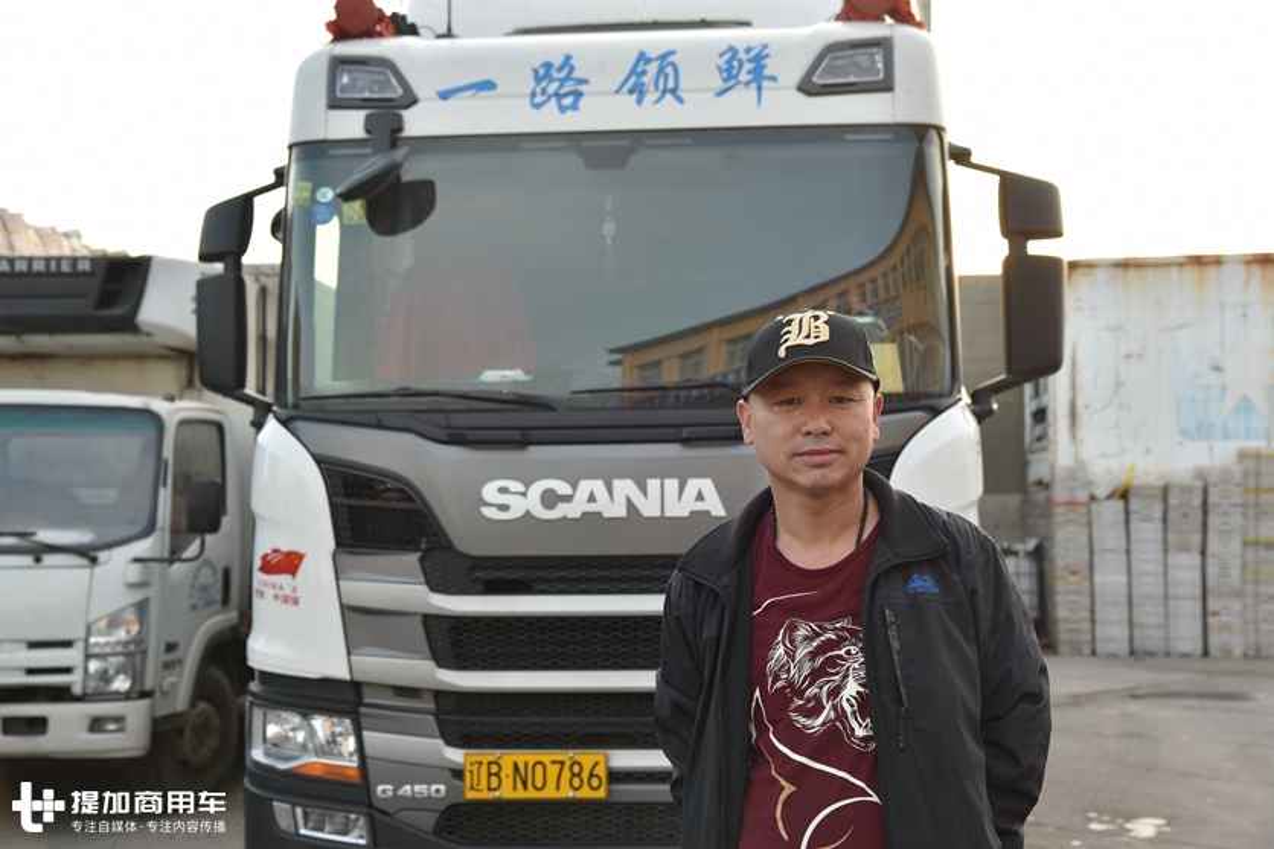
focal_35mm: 52
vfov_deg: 26.0
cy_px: 424
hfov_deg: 38.2
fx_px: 1840
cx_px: 637
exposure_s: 1/160
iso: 400
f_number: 6.3
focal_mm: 52
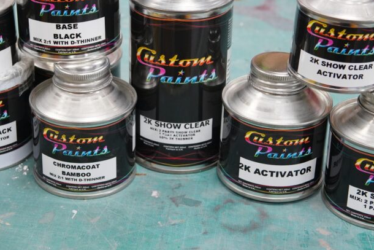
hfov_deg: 24.1
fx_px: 873
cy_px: 80
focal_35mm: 84
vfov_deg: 16.2
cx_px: 126
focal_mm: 50
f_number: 7.1
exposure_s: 1/100
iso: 2000
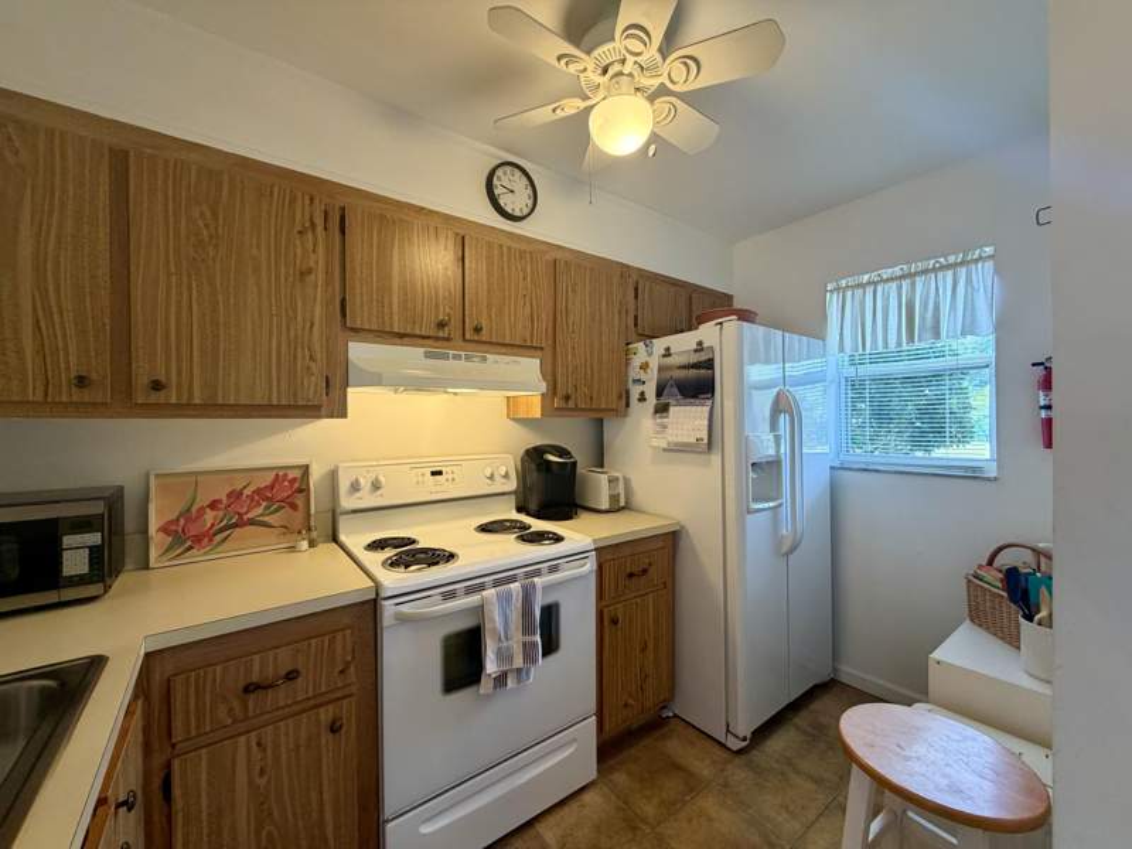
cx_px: 566
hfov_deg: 102.1
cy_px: 424
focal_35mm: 14
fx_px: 458
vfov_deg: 85.7
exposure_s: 1/60
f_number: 2.2
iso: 200
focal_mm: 2.22
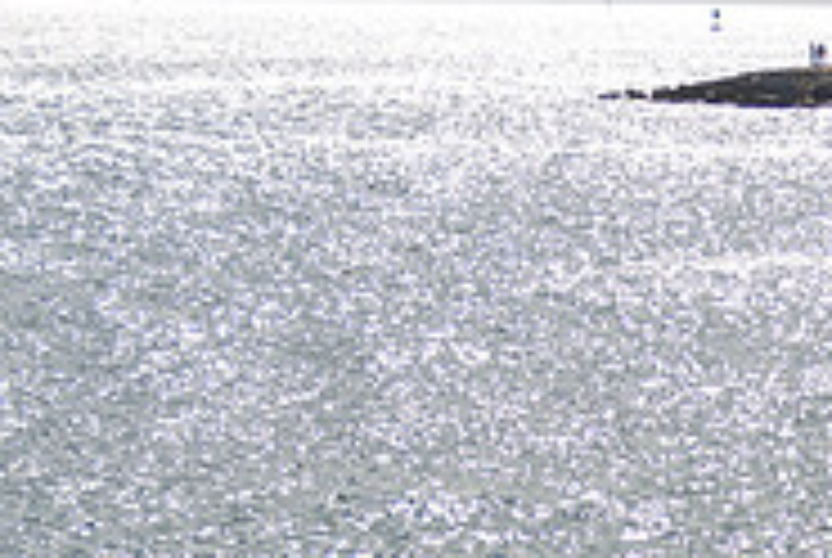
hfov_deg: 6.9
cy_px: 766
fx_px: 6875
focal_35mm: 297
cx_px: 691
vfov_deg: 4.6
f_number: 5
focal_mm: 92
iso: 125
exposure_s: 1/2000
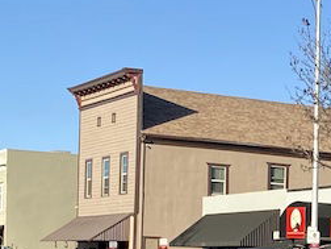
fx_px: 1186
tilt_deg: -1.2
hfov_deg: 14.9
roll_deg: -1.6
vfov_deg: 11.7
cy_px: 302
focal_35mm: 124
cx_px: 470
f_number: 1.8
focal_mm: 4.25
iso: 32
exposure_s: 1/2028
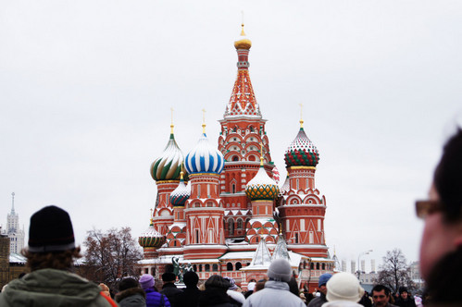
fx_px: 1058
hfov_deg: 24.6
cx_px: 231
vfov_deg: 16.5
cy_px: 154
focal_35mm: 82
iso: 250
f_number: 5.6
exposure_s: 1/100
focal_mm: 55
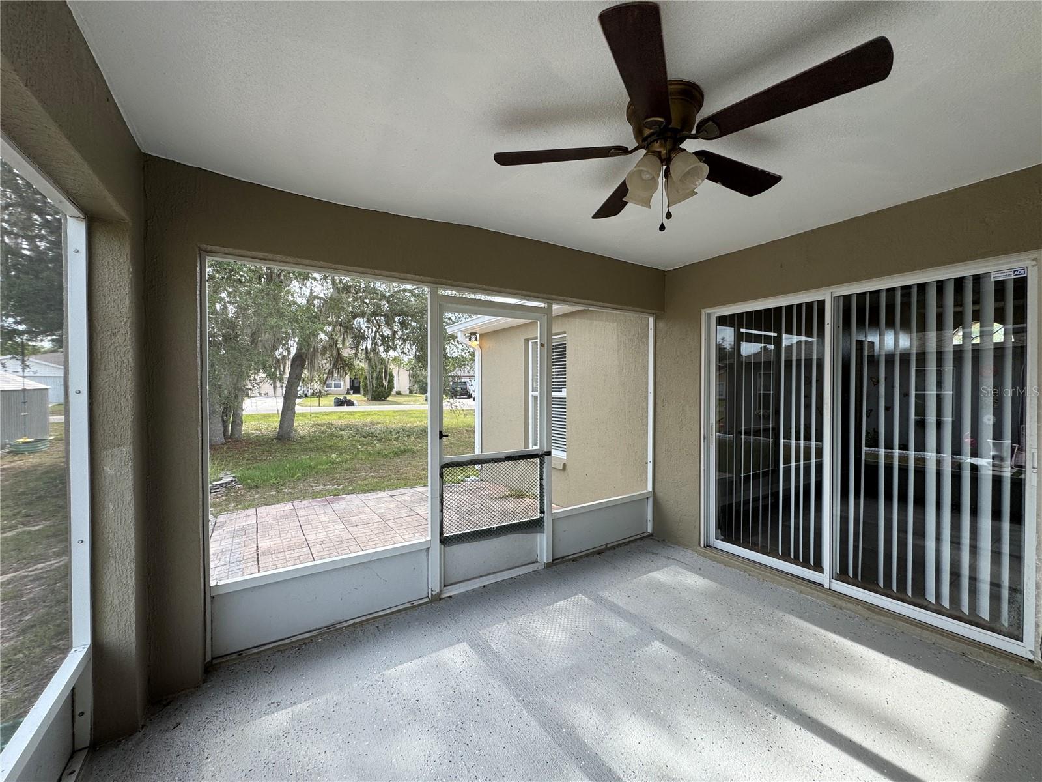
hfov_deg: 102.1
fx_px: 421
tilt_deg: -0.3
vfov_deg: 85.7
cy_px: 391
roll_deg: +0.0
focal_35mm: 14
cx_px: 521
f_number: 2.2
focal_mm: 2.22
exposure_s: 1/257
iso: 40
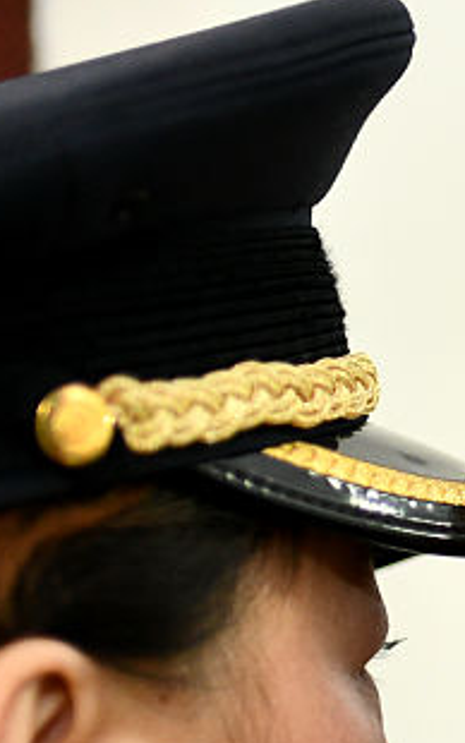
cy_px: 642
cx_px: 1098
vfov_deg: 15.0
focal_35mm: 138
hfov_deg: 8.7
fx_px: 2796
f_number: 1.8
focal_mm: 35
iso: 2500
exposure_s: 1/200
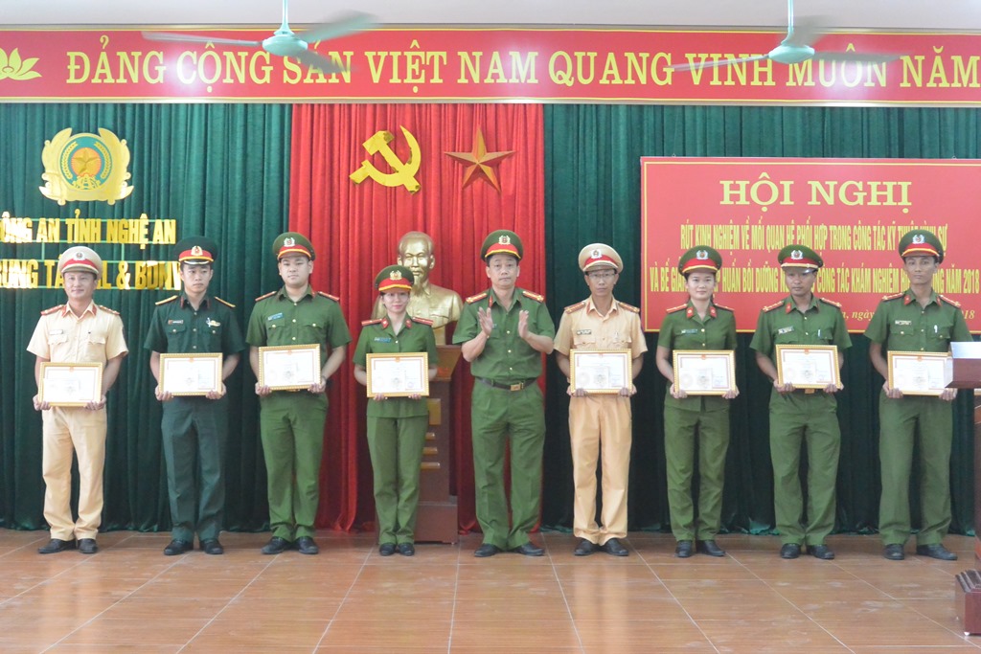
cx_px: 490
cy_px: 327
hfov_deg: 41.9
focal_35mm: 47
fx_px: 1281
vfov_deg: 28.7
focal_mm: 17.5
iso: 2000
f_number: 4.5
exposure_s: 1/60
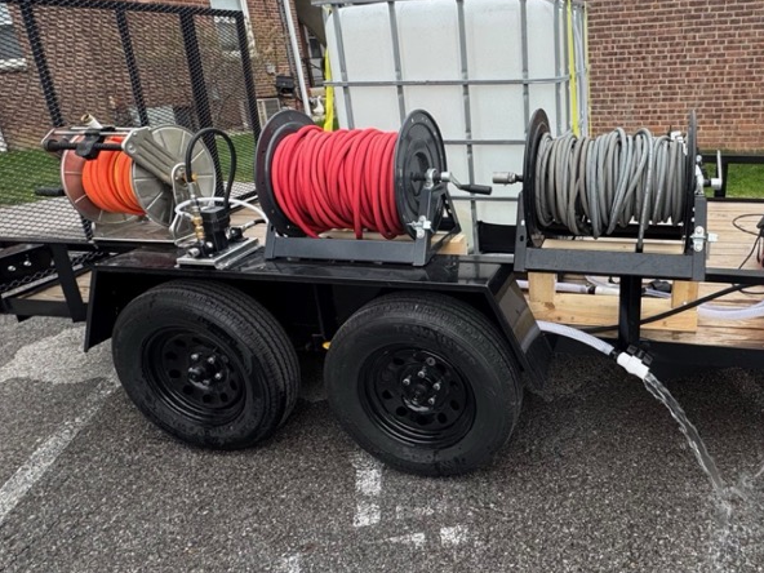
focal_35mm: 26
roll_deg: +3.3
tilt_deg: -18.8
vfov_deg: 53.0
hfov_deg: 64.5
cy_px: 260
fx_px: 574
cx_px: 542
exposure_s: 1/121
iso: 40
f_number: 2.2
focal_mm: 2.22
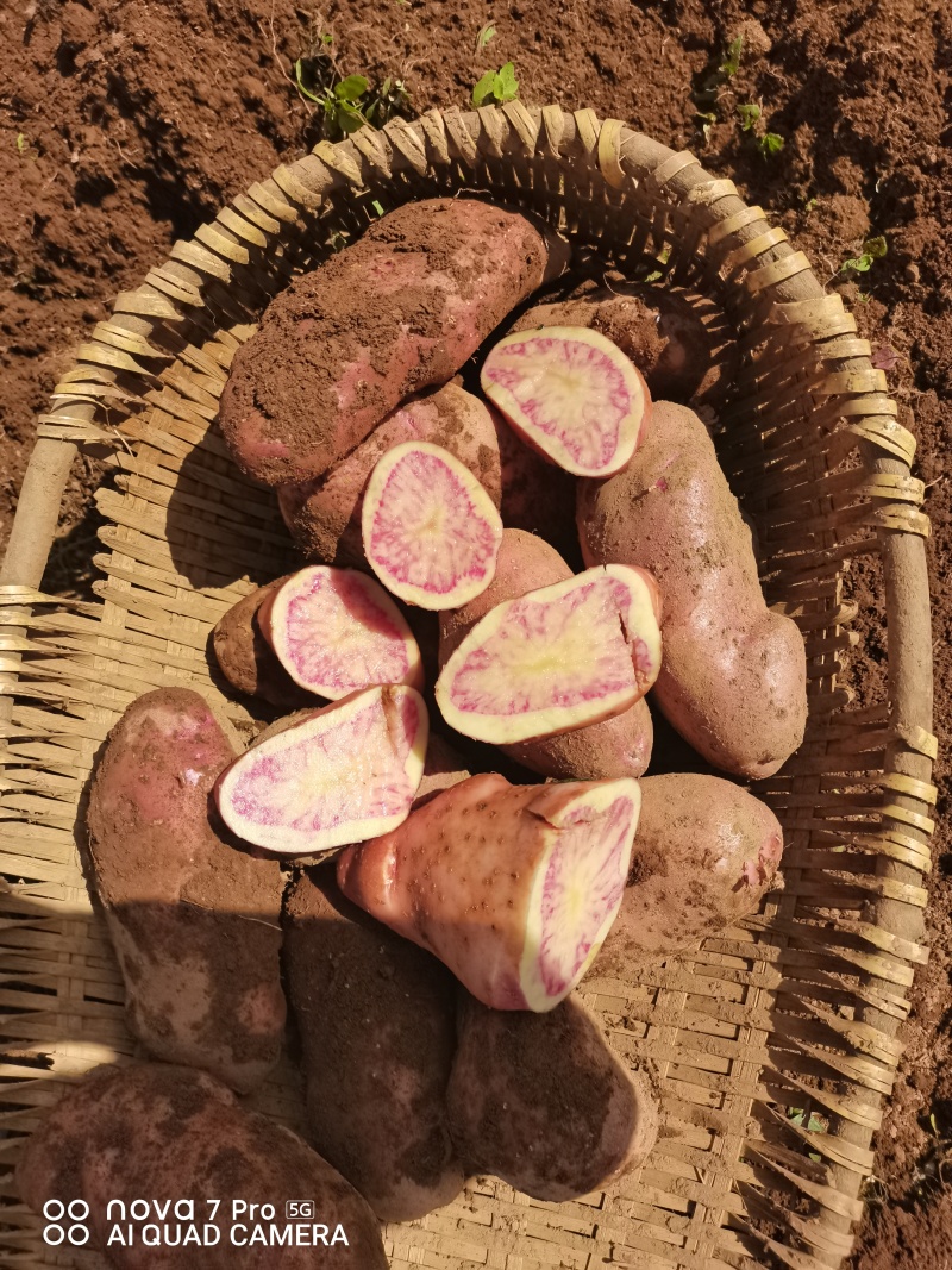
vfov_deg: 67.3
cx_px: 476
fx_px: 954
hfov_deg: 53.1
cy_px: 635
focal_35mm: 26
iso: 50
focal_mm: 5.58
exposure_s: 1/1431
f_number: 1.8
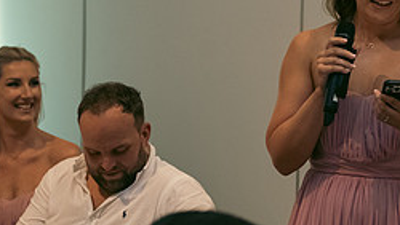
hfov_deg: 15.0
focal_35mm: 141
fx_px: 1496
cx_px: 395
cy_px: 90
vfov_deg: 8.6
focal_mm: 58
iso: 2000
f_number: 3.5
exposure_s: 1/160
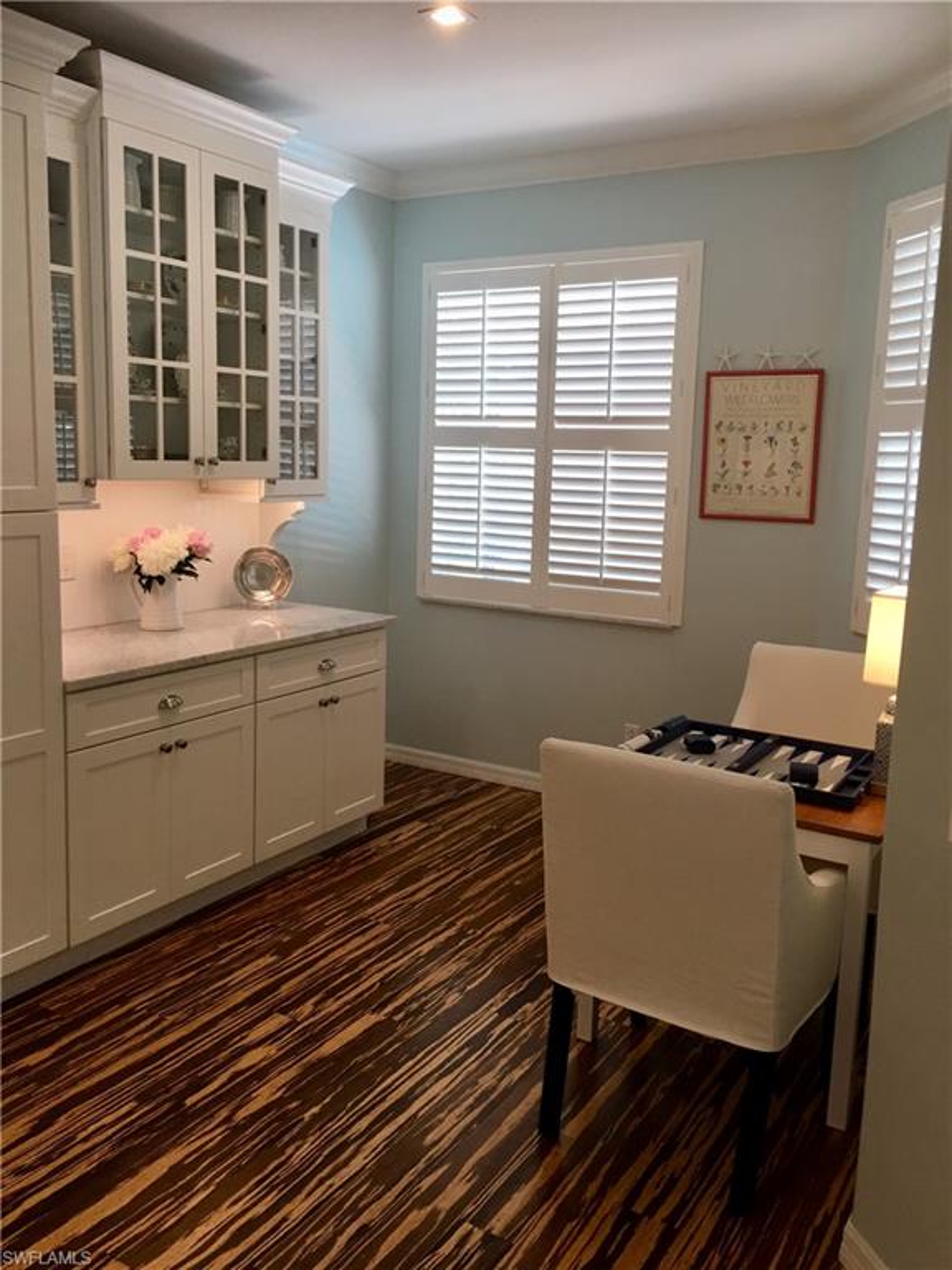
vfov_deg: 61.7
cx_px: 476
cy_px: 635
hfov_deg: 48.2
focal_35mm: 29
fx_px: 1063
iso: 25
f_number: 2.2
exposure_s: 1/40
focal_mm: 4.15
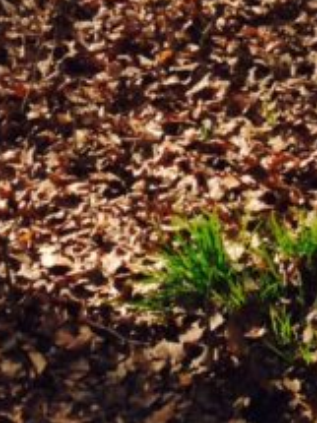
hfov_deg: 9.4
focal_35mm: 157
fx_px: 1919
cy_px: -456
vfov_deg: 11.2
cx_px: 197
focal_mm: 4.12
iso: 50
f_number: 2.4
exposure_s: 1/407
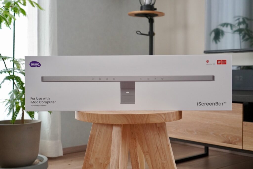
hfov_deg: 37.9
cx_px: 126
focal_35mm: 52
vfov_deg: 25.7
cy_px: 84
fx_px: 369
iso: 2000
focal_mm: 35
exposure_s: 1/60
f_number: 5.6
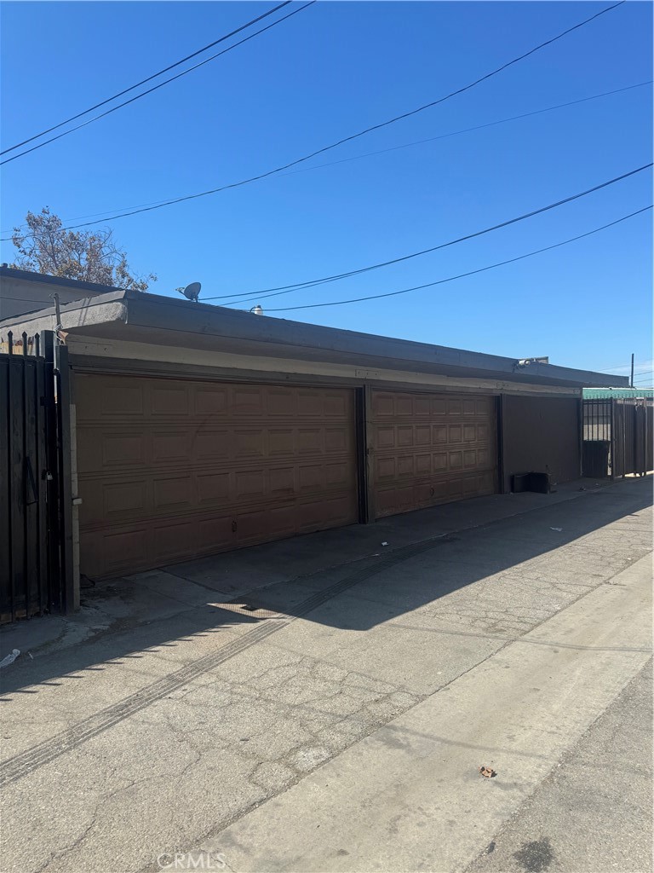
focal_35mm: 24
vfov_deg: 71.6
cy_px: 436
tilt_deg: -2.6
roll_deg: +1.0
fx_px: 605
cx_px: 327
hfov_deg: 56.8
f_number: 1.78
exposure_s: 1/4049
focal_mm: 6.76
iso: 80
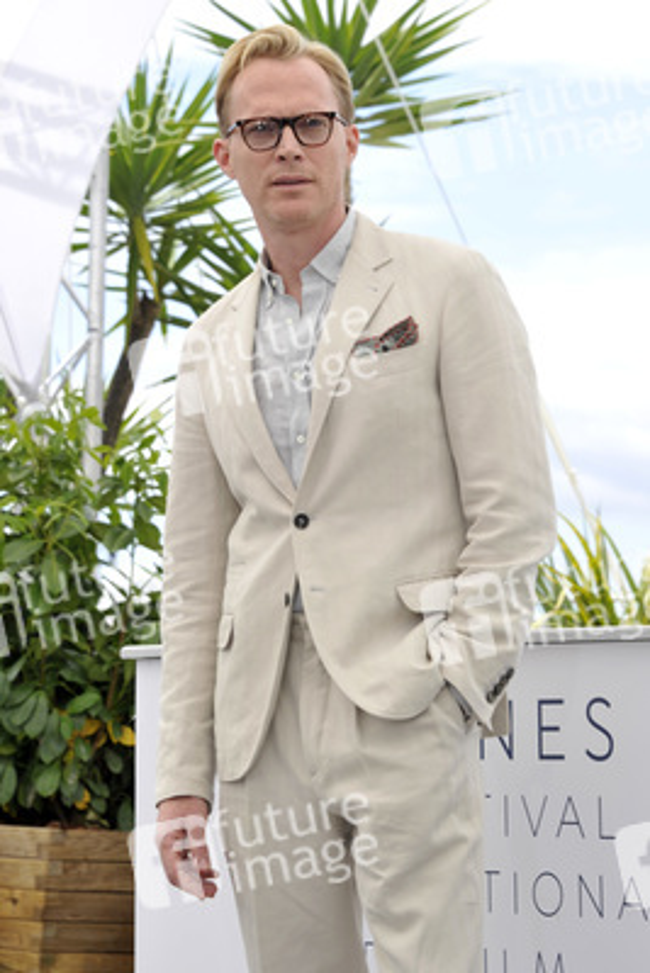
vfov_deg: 16.8
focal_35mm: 122
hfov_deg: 11.2
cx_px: 325
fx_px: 3301
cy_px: 486
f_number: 8
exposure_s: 1/250
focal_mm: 122
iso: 200
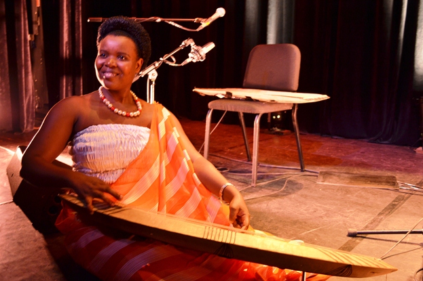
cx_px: 215
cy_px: 140
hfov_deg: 51.9
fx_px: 435
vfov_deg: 35.9
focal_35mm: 37
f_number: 4
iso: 400
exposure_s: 1/15
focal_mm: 24
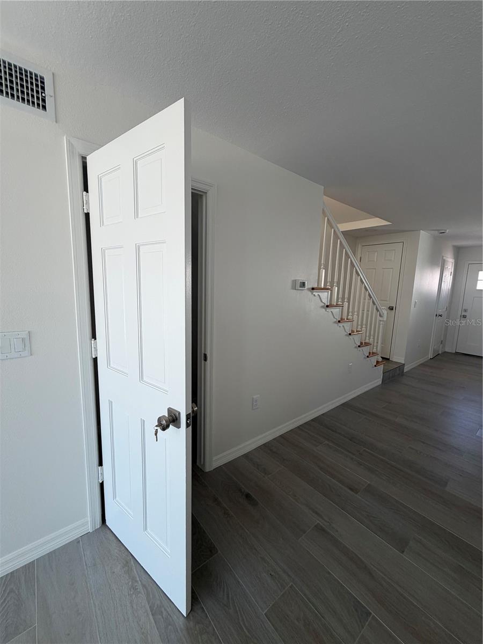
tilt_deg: -8.3
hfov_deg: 85.7
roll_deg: -1.4
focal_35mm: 14
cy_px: 322
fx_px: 260
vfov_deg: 102.1
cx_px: 242
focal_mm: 2.22
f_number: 2.2
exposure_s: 1/121
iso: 80
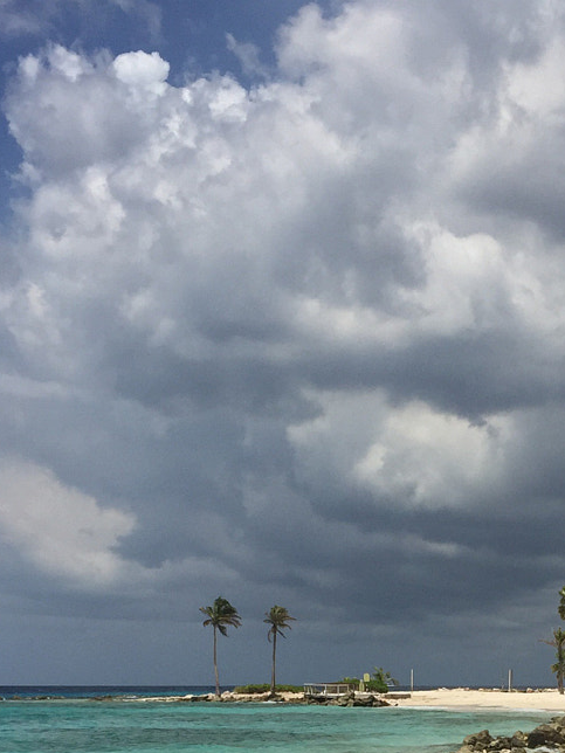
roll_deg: -0.7
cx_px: 497
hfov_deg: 20.1
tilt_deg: -2.6
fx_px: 1567
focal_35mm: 72
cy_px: 786
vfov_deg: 25.4
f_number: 2.2
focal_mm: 4.15
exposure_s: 1/5650
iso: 32
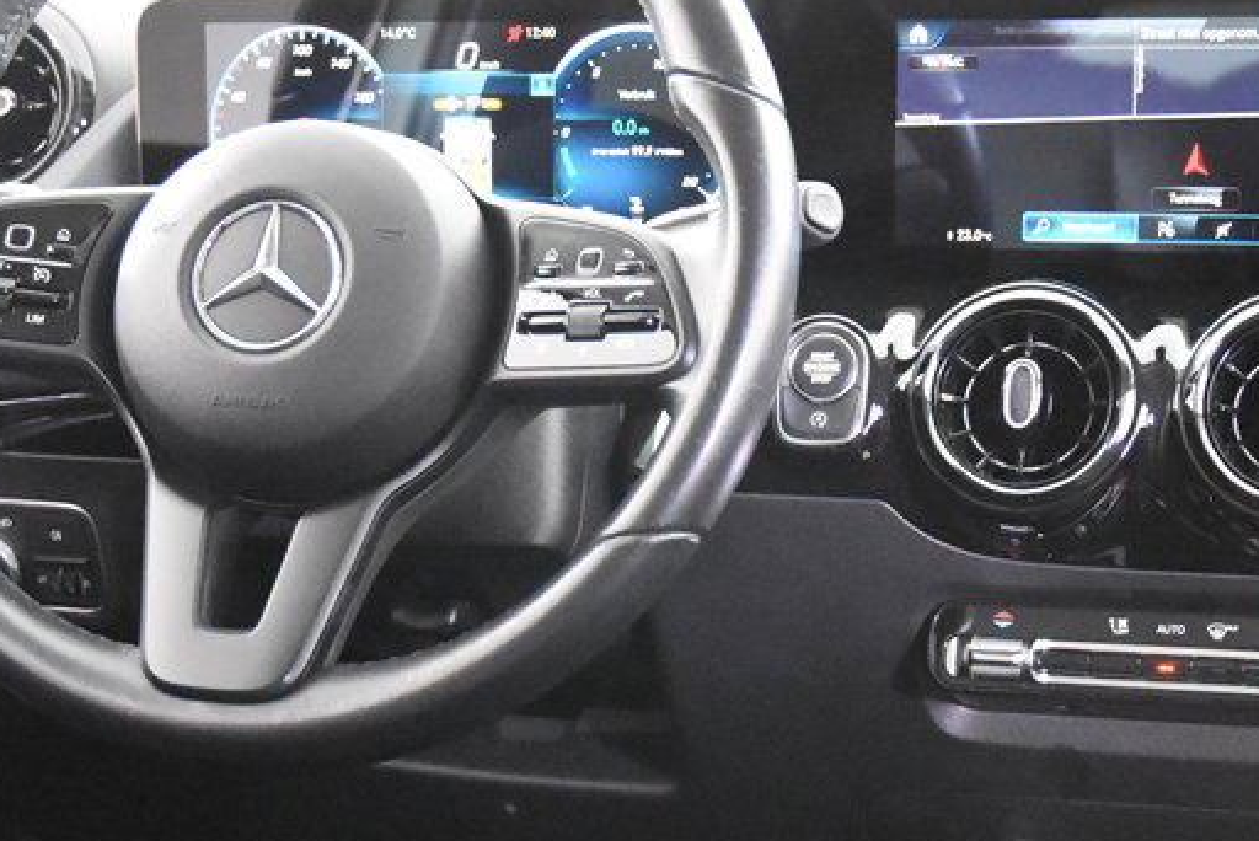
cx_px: 612
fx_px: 2939
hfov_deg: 24.2
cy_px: 518
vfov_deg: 16.3
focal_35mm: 84
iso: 12800
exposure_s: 1/40
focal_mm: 28
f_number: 3.2
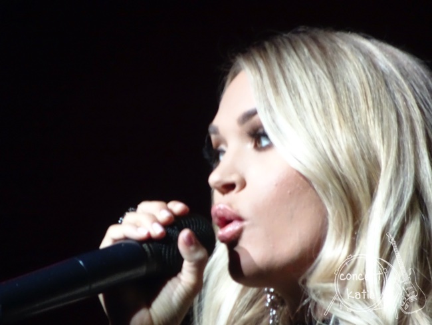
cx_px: 216
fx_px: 7940
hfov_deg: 3.1
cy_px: 162
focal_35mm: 636
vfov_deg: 2.3
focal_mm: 108.62
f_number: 6.3
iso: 1000
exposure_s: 1/80
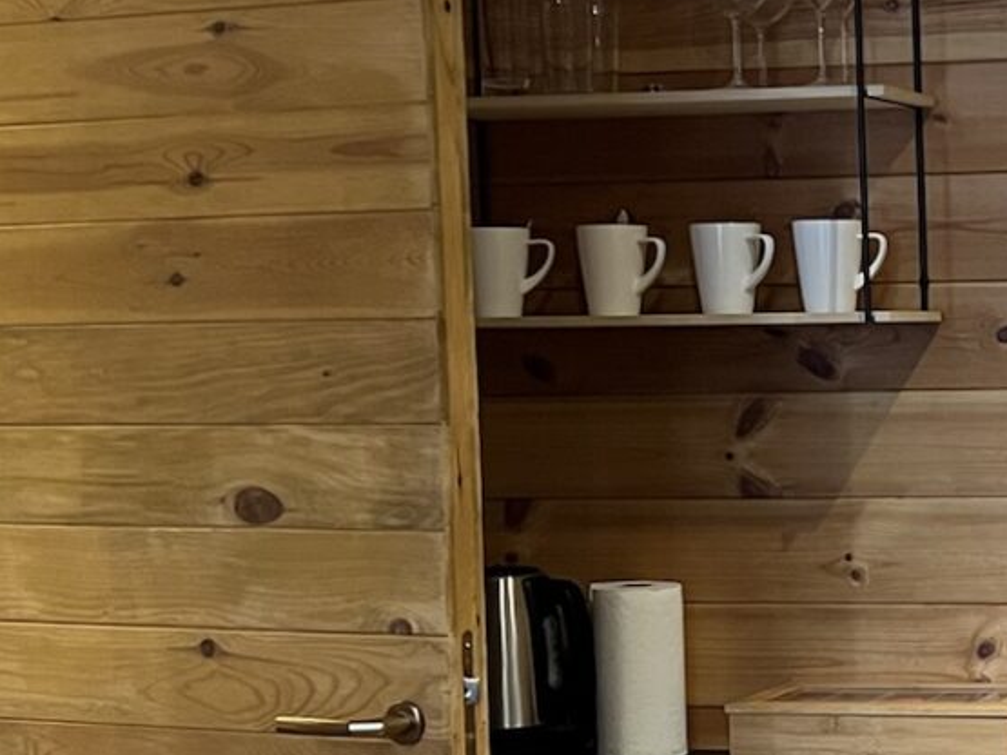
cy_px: 477
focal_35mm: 90
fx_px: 2618
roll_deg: +0.8
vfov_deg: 16.4
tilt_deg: -4.4
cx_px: 1217
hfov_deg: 20.3
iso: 400
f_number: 1.5
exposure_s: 1/50
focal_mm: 5.7
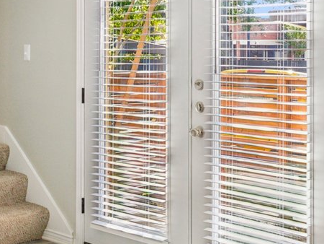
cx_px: 8
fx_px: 656
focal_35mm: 70
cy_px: 33
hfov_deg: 26.4
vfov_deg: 20.7
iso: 200
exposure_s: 1/30
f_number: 8
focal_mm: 16
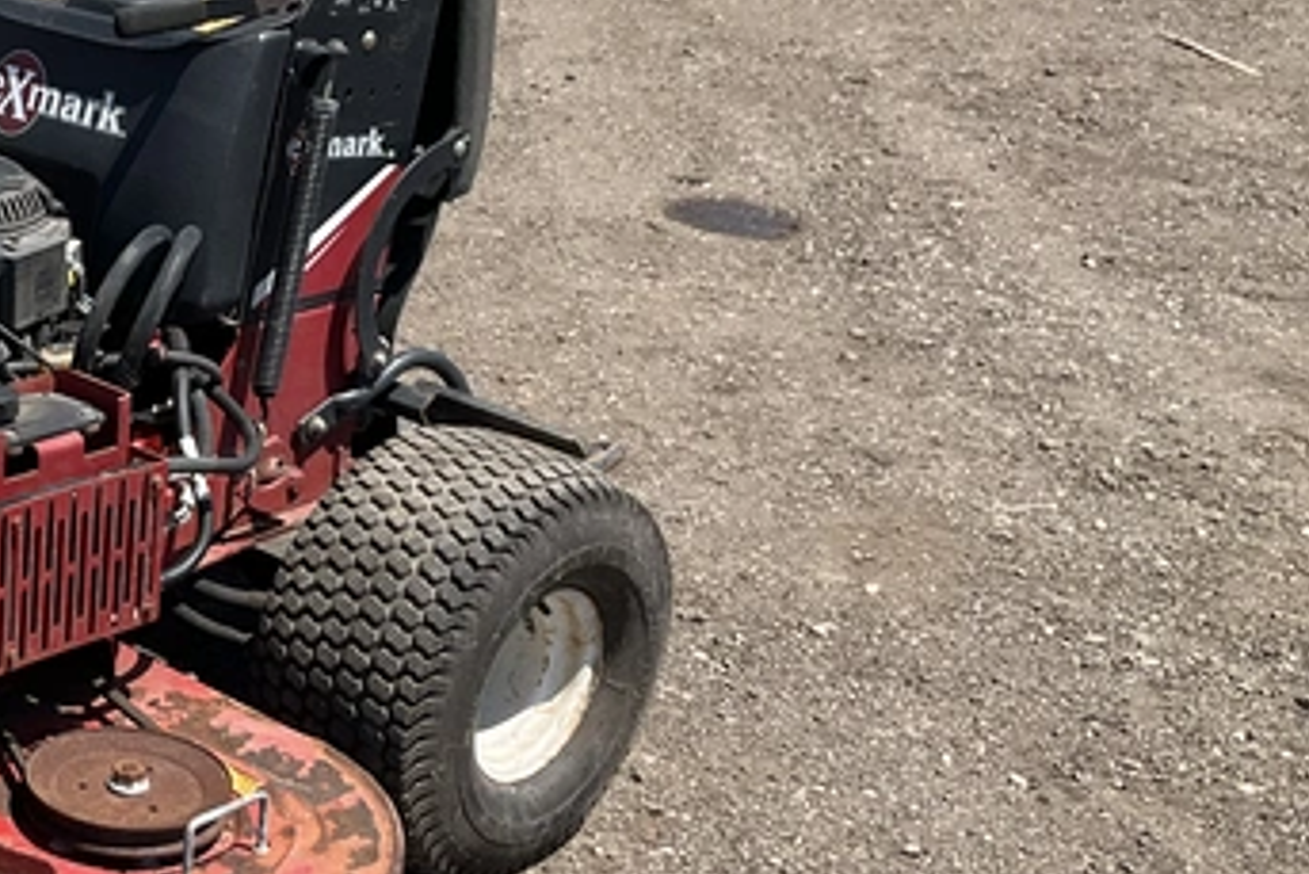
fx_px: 2401
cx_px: 34
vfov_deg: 20.6
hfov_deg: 28.8
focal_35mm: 66
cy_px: 490
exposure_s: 1/1342
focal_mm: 3
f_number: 1.8
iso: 25
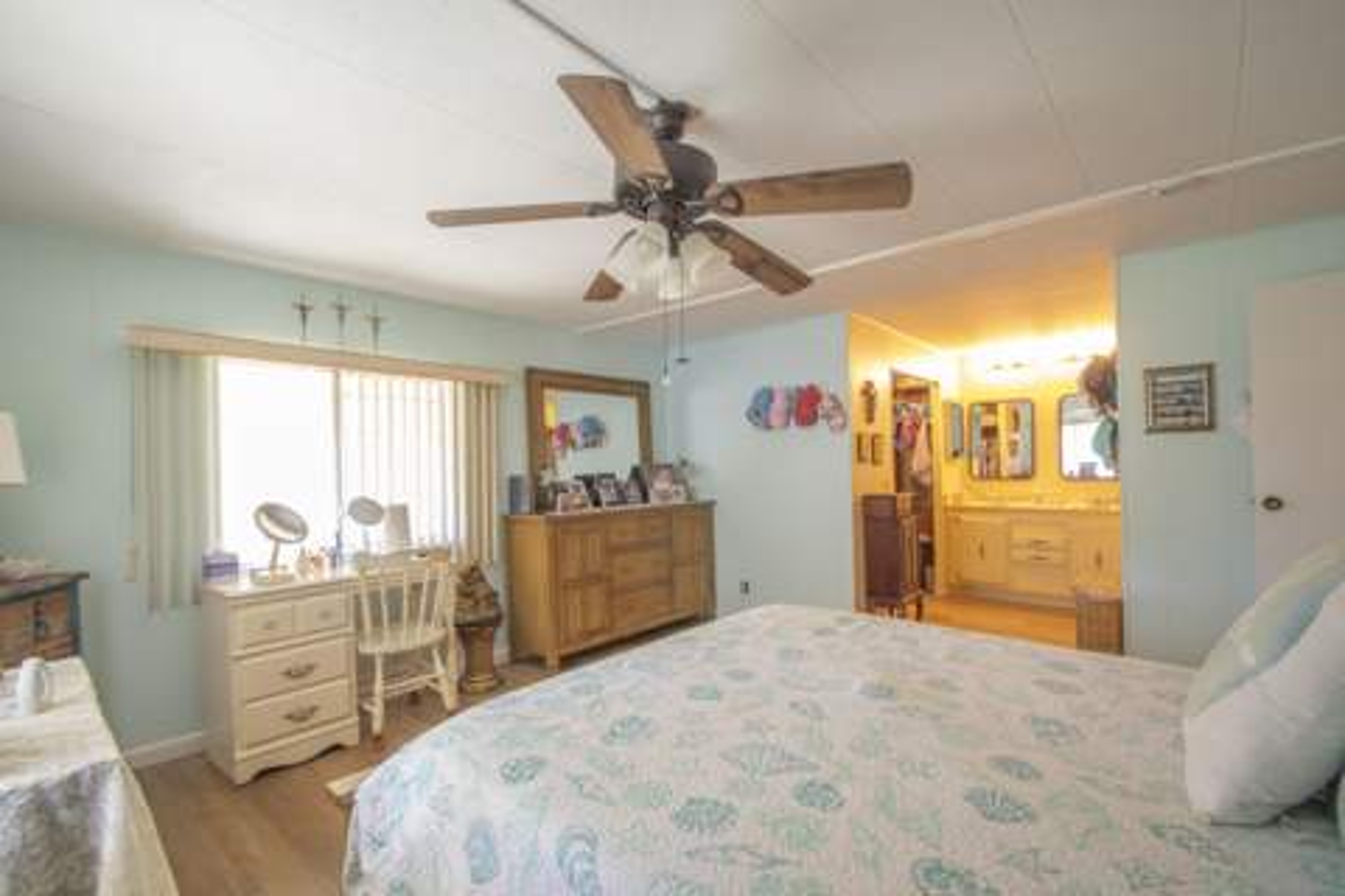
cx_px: 672
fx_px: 560
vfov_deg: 77.3
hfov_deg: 100.4
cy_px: 448
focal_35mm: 15
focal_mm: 10
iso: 320
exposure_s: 1/6
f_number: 6.3
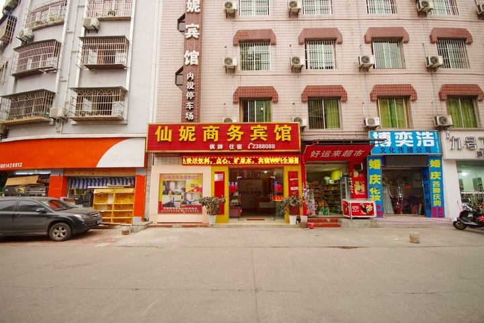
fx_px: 202
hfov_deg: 100.4
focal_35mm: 15
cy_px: 162
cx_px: 242
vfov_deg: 77.3
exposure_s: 1/30
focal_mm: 10
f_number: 5
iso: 800
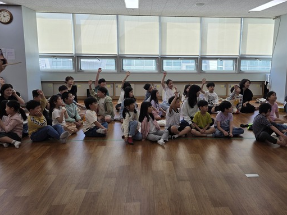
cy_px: 91
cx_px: 168
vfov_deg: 46.6
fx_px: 249
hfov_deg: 59.6
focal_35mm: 30
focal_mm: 6.3
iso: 20
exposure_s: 1/120
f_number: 1.7
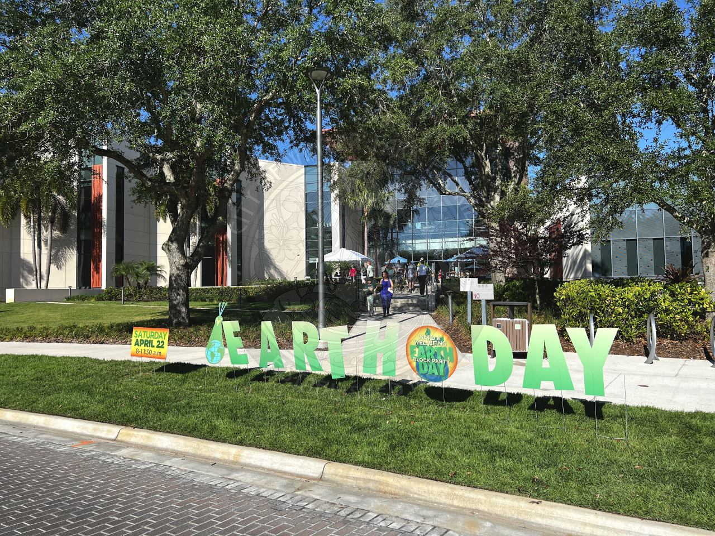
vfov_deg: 53.1
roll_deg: +1.2
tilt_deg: +2.6
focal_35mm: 26
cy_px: 268
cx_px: 358
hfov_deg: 67.3
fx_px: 537
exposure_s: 1/4630
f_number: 1.5
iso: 50
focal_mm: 5.7
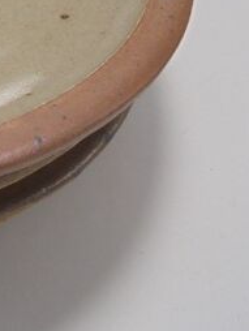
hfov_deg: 14.7
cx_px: -153
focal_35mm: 92
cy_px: -197
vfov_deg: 18.3
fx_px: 881
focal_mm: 4.6
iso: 100
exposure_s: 1/80
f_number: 3.5
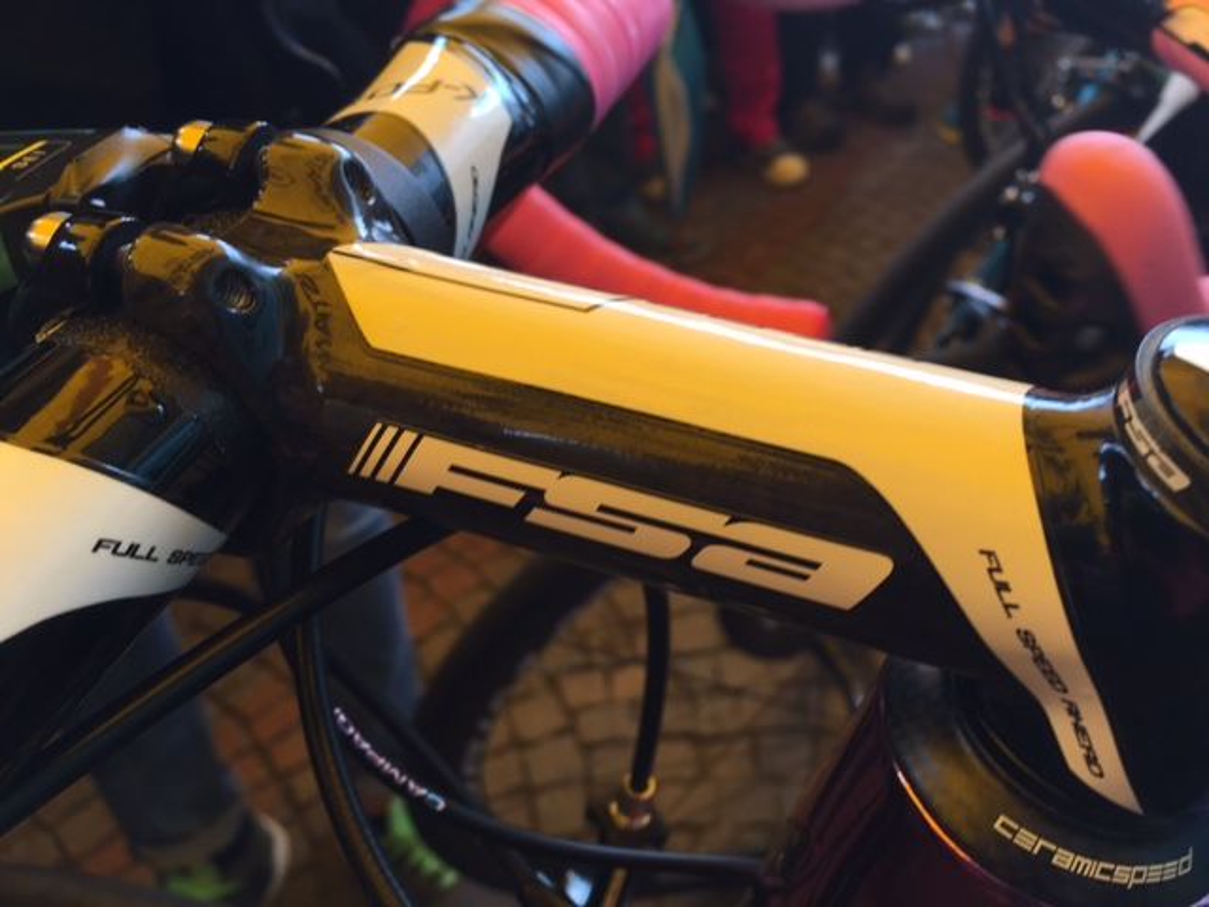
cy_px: 454
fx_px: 1013
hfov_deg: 61.7
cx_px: 604
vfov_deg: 48.2
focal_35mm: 29
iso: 32
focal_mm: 4.15
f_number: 2.2
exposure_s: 1/50
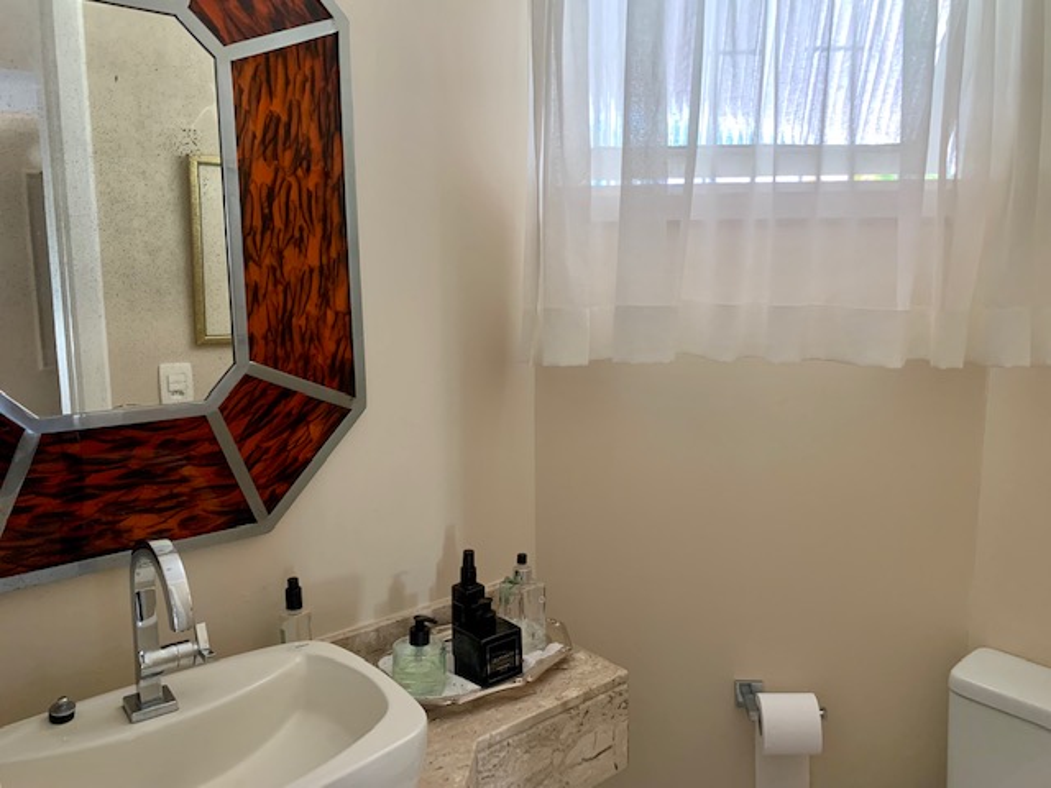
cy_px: 394
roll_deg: +1.3
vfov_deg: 53.1
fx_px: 789
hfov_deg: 67.3
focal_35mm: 26
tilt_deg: -8.6
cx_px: 526
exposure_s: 1/60
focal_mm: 4.25
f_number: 1.8
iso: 320
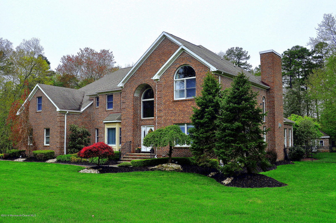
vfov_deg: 36.8
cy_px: 112
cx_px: 168
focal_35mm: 36
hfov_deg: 53.2
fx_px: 336
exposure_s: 1/160
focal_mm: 24
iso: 400
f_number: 9
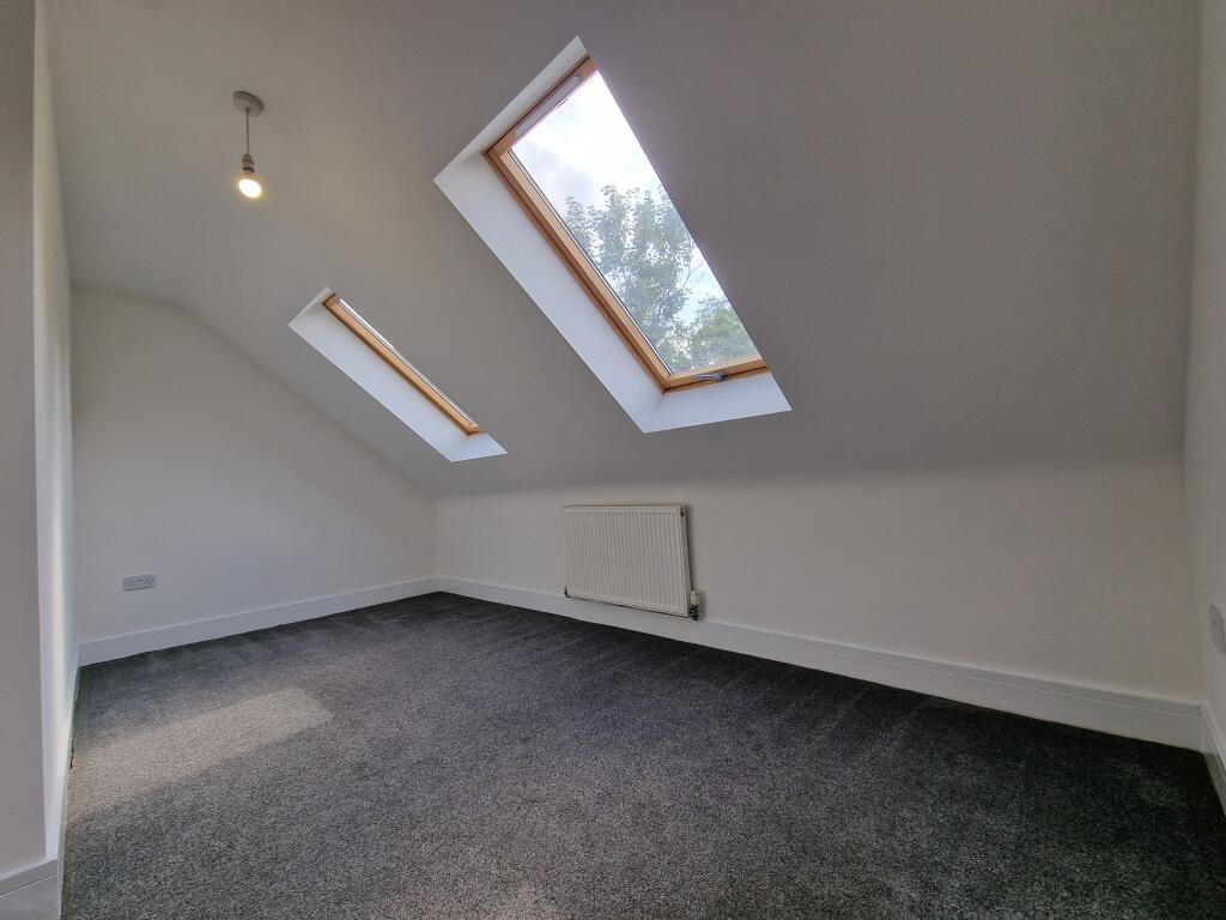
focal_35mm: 13
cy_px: 460
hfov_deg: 106.2
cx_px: 613
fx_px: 460
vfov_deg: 89.9
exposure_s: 1/252
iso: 50
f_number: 2.2
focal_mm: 2.2
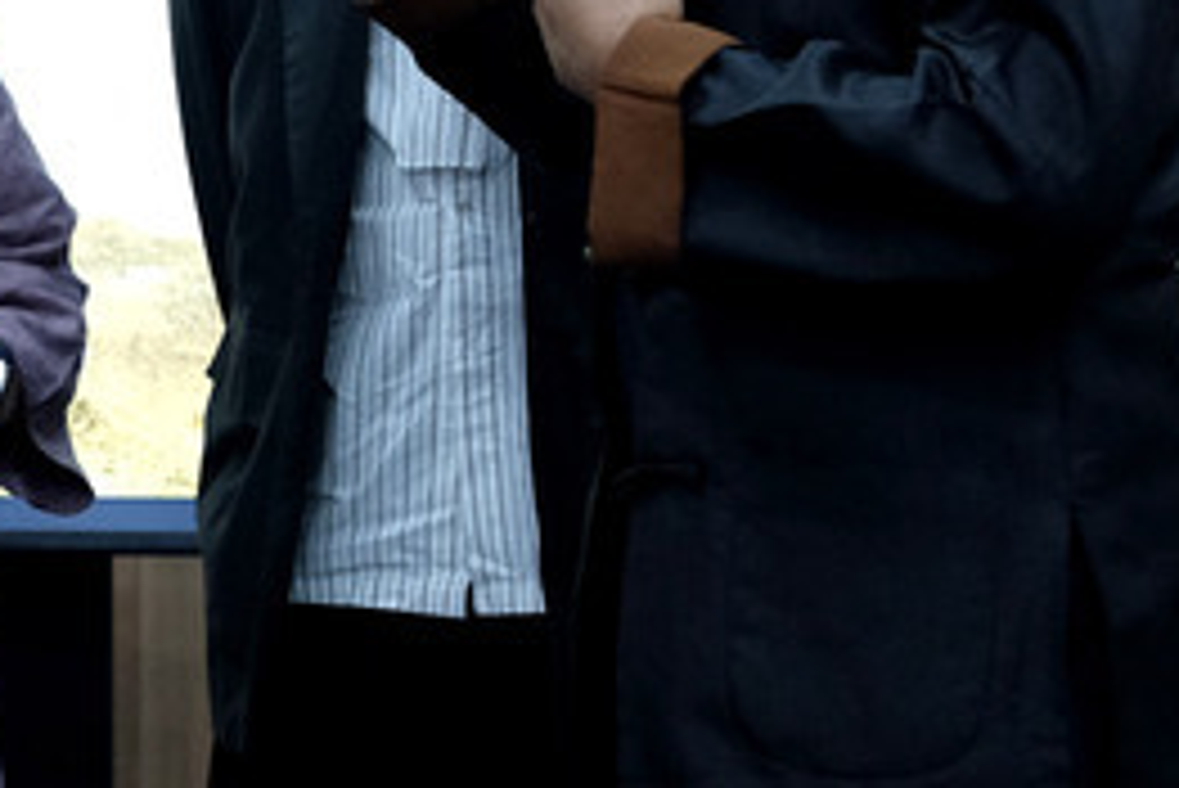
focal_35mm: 143
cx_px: -216
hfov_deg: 13.9
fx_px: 4686
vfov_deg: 9.5
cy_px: -68
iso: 2000
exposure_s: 1/100
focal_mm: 33
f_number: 2.8
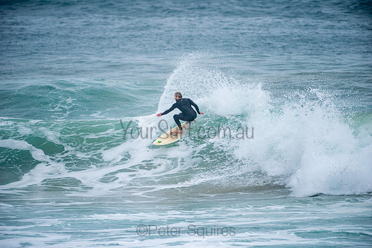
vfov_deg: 2.8
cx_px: 186
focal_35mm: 500
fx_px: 5168
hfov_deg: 4.1
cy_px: 124
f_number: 5.6
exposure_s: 1/1000
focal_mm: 500
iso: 360
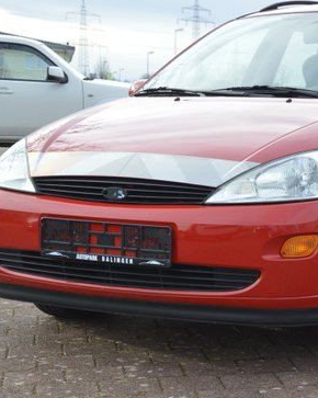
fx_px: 1022
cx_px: 286
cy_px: 218
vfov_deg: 22.0
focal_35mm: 87
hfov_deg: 17.4
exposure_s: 1/125
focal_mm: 35
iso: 140
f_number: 5.6
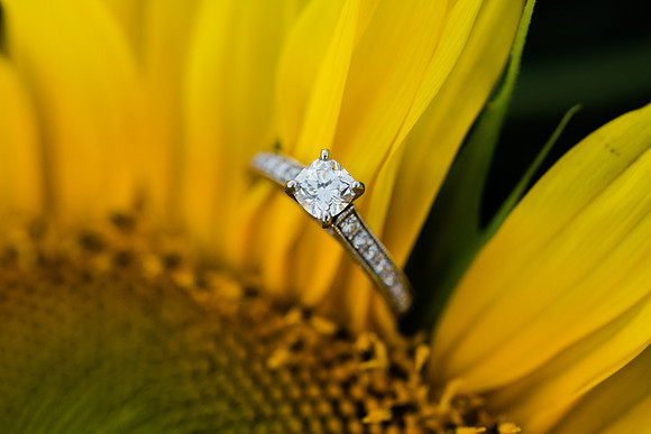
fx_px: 1085
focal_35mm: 60
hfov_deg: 33.4
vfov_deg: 22.6
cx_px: 326
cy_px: 217
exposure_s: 1/200
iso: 320
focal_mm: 60
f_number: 7.1
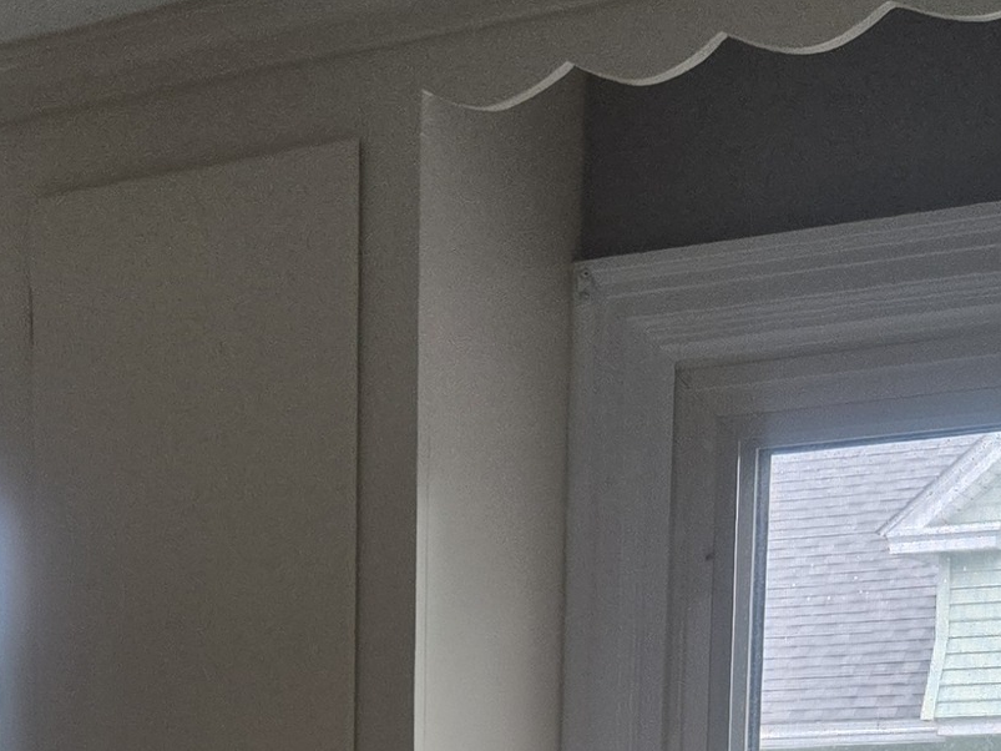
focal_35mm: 88
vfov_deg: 15.2
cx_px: 116
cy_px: 1203
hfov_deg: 21.8
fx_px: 2544
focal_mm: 5.4
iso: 160
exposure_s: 1/120
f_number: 1.8
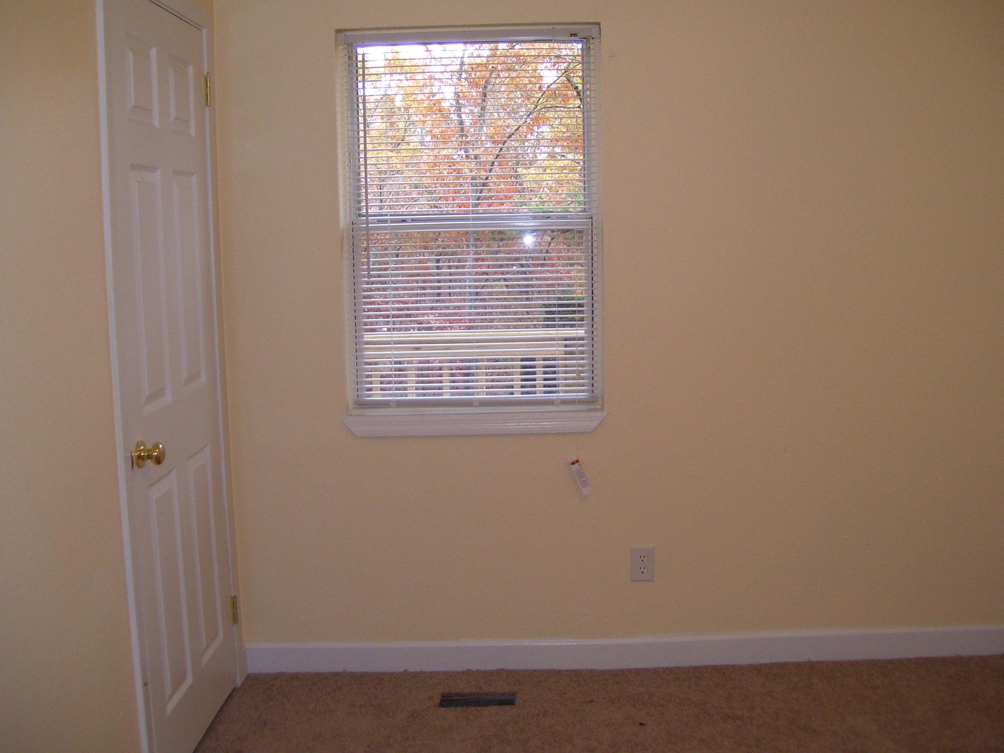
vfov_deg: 38.7
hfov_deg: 50.1
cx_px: 502
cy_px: 376
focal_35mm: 37
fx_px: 1073
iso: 125
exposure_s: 1/60
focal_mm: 6
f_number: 2.7
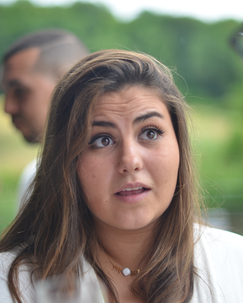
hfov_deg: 17.9
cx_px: 120
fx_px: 774
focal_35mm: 86
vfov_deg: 22.2
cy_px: 165
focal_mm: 50
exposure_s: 1/400
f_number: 1.4
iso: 200
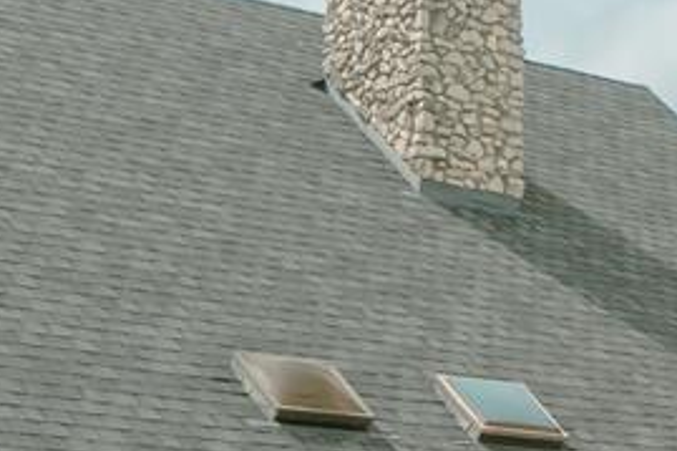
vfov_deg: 9.9
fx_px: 2575
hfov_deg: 13.5
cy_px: 527
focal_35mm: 137
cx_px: 1208
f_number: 9
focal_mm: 24
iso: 160
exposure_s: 1/125
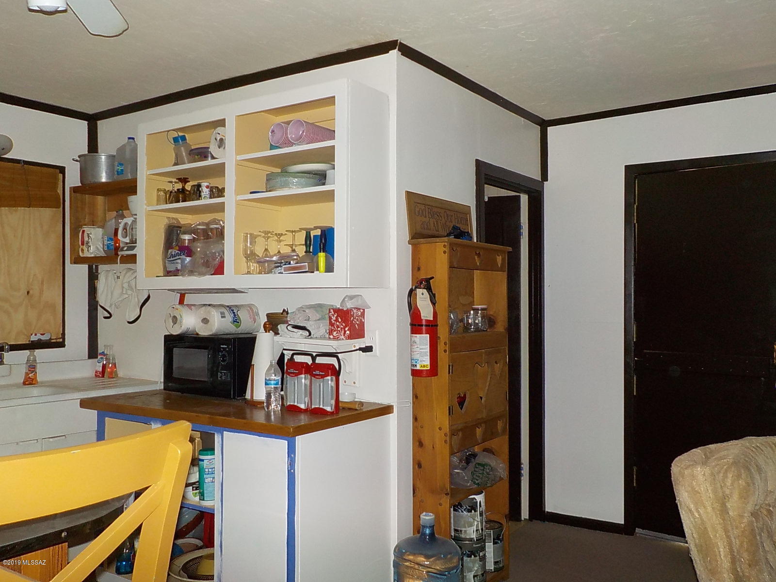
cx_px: 388
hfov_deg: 60.0
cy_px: 291
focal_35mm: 30
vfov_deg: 46.8
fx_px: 673
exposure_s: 1/30
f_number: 3.3
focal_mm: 4.1
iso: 200
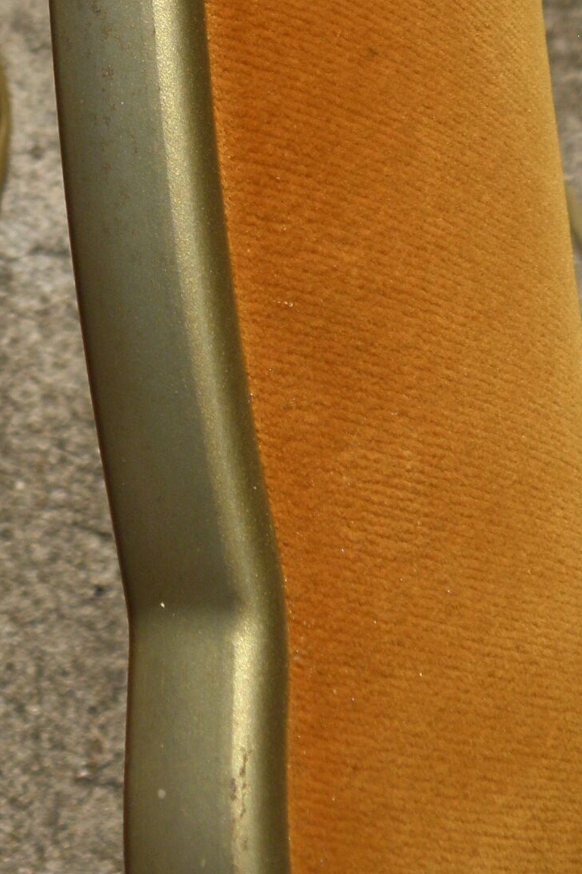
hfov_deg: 12.6
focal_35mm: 108
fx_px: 2620
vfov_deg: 18.1
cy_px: -135
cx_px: 75
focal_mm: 7.9
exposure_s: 1/250
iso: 125
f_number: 7.8
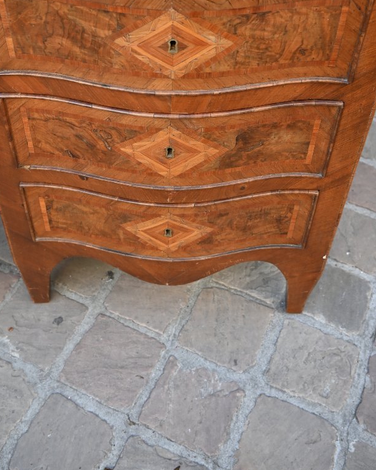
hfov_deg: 34.6
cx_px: 171
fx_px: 603
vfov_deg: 42.0
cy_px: 156
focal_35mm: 43
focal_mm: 19.5
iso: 400
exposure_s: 1/200
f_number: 3.5
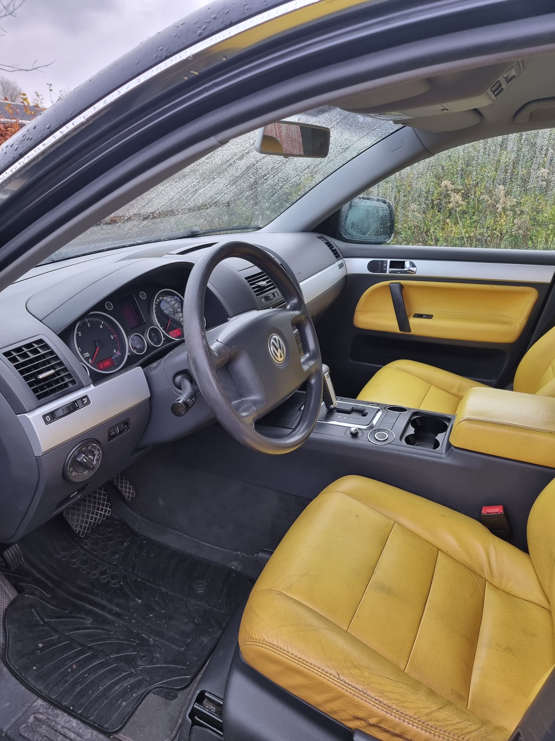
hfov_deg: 56.8
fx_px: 513
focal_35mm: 24
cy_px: 370
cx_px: 278
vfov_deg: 71.6
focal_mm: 6.7
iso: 64
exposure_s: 1/100
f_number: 1.8
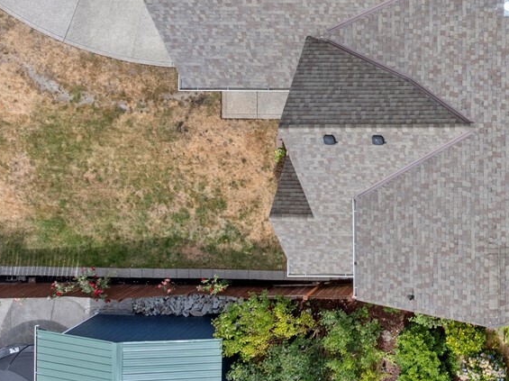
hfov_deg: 25.2
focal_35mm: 68
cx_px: 636
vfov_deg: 21.0
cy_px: 21
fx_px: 999
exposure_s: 1/320
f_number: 2.8
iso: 100
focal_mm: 12.29
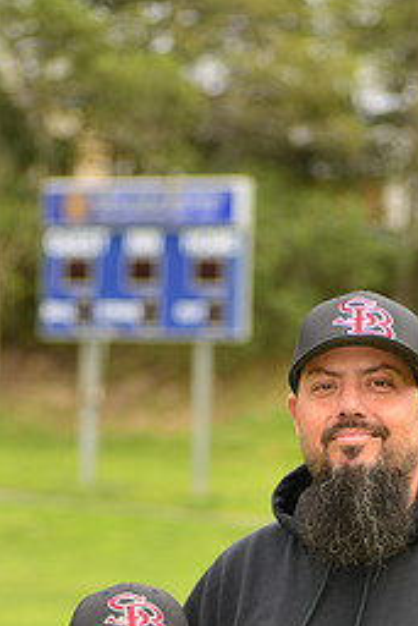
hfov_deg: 5.2
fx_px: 4574
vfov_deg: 7.8
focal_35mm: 263
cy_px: 702
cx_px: 295
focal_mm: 116
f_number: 5
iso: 100
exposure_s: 1/250
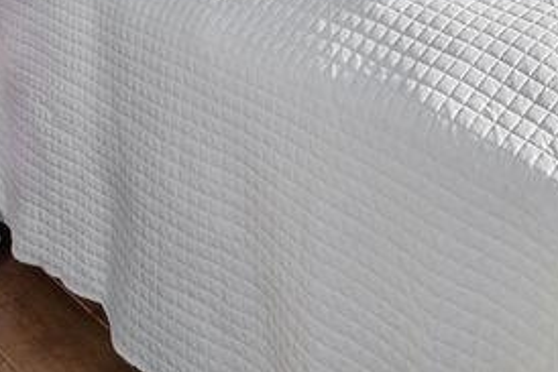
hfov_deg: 34.6
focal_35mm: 56
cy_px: -312
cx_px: 440
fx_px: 868
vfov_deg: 18.5
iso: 500
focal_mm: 10
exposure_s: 1/320
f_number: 7.1
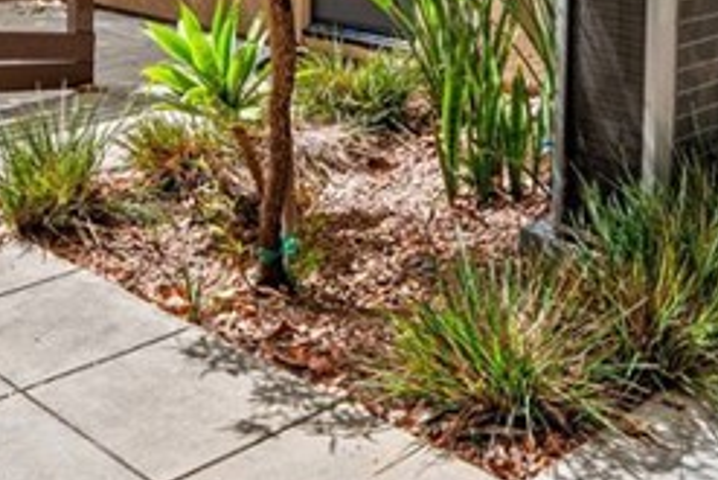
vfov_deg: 20.9
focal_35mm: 58
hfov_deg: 34.5
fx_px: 1157
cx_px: 337
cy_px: -170
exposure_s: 1/80
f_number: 6.3
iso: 100
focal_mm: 14
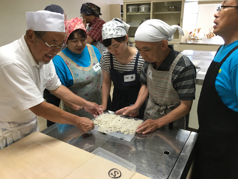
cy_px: 90
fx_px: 199
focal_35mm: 29
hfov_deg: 61.7
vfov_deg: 48.2
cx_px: 119
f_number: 2.2
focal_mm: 4.15
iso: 64
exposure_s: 1/30
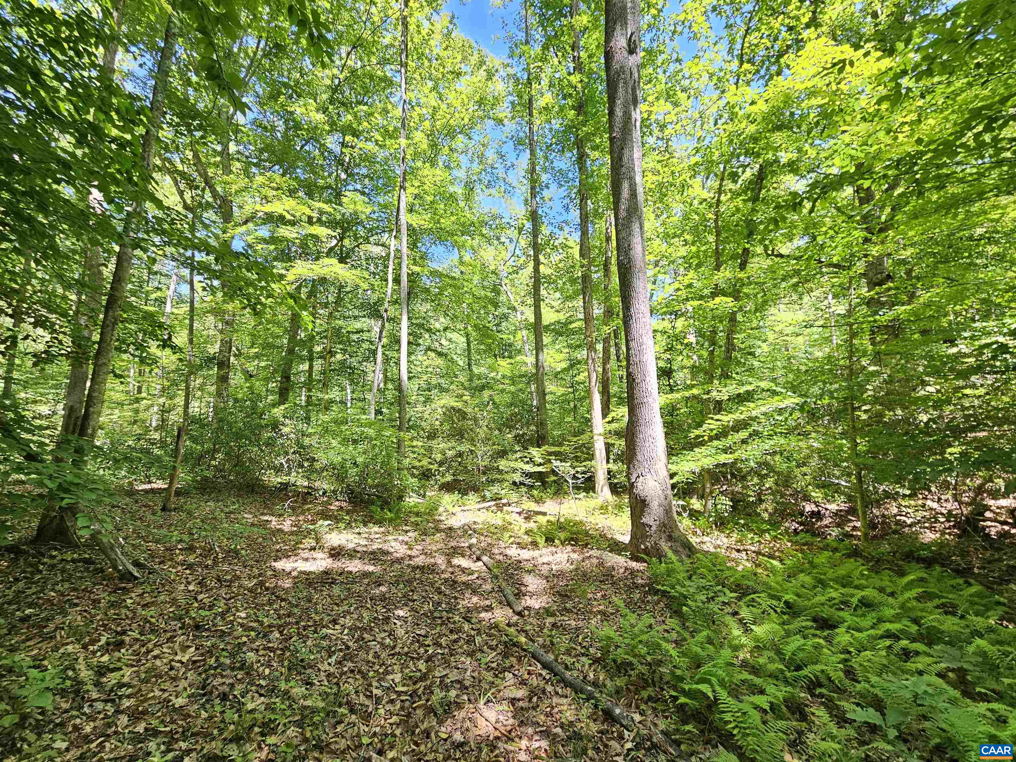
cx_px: 508
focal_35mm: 13
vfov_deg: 89.9
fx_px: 382
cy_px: 381
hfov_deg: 106.2
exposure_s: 1/120
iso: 64
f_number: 2.2
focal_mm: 2.2
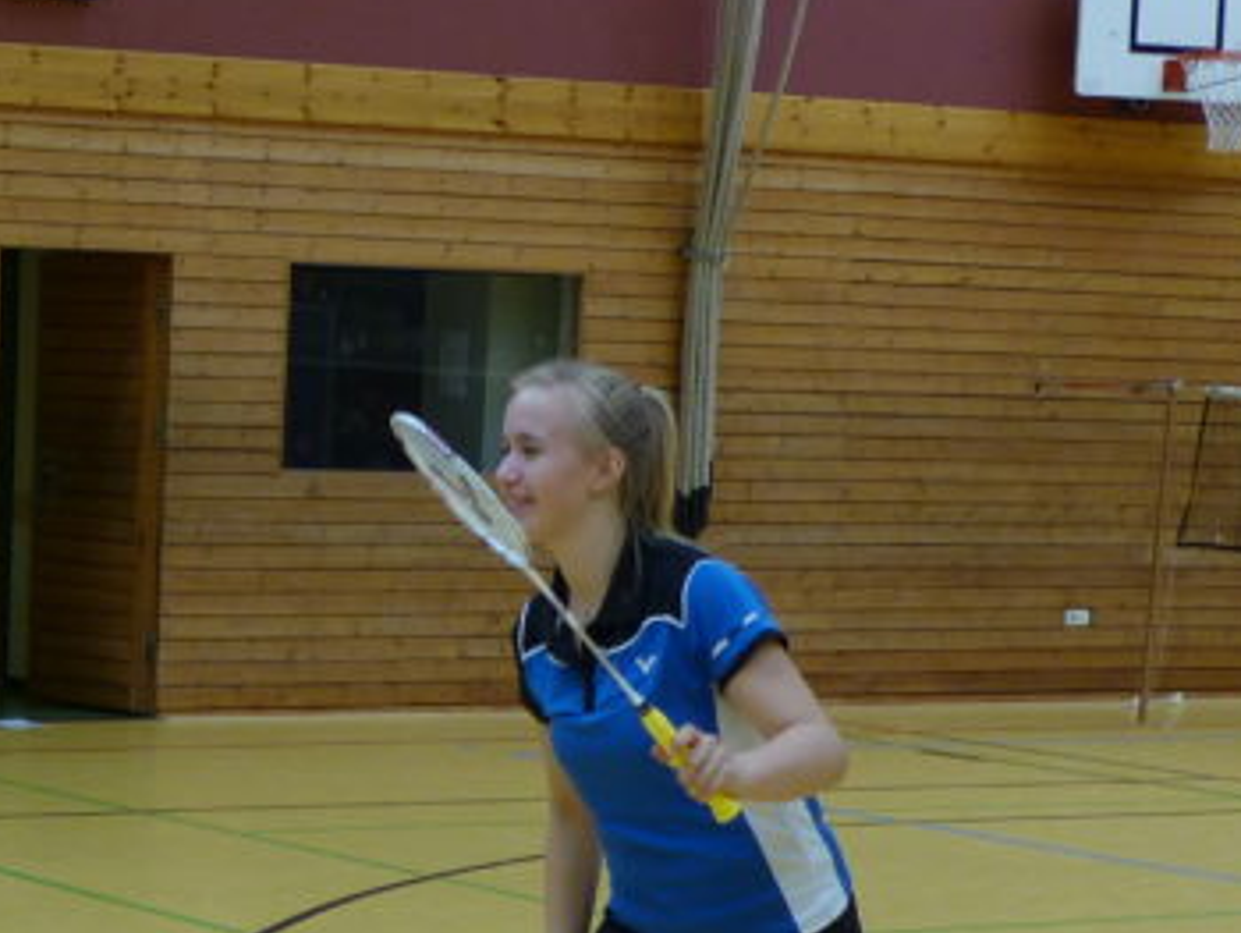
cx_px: -14
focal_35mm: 114
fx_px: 4090
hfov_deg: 16.9
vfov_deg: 12.8
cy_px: 972
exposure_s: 1/60
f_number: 2.8
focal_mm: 7
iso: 125
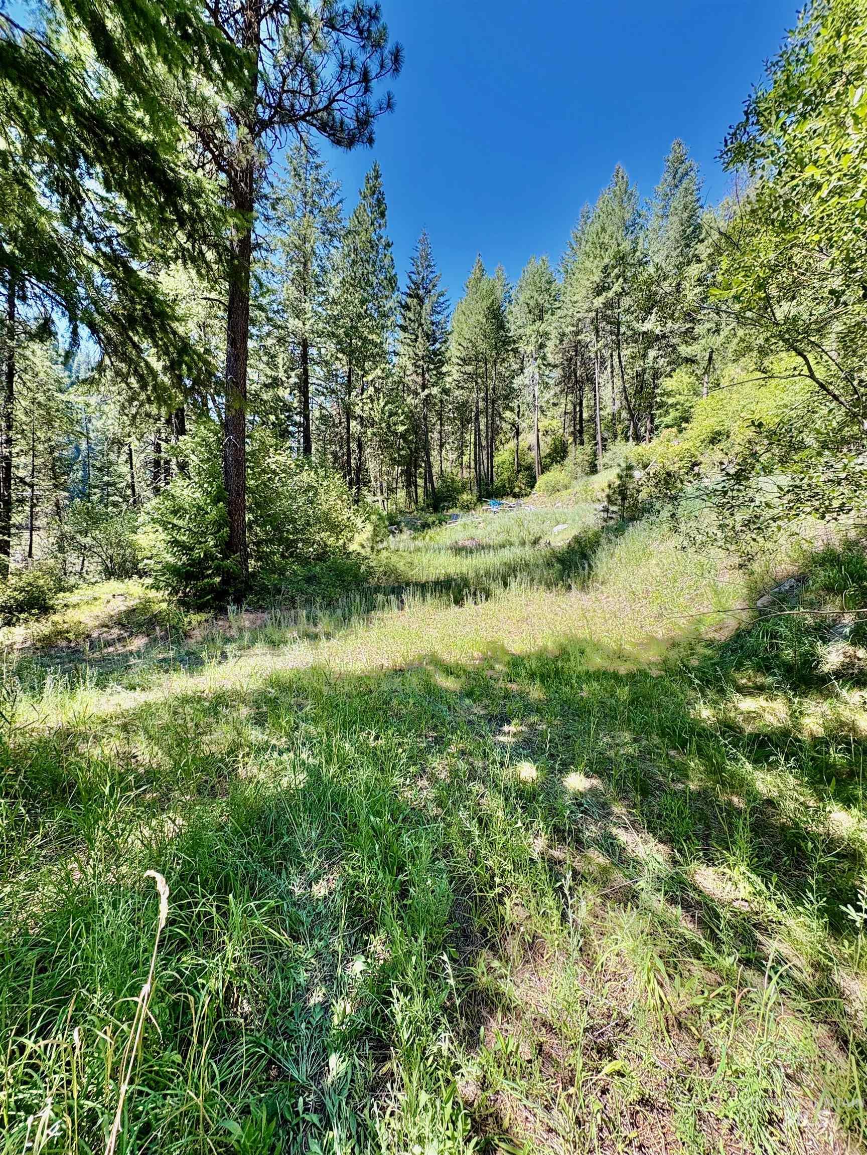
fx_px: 468
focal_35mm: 14
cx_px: 434
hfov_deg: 85.7
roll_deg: -5.0
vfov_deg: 102.1
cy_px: 578
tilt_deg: -3.4
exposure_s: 1/329
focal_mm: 2.22
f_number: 2.2
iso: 40
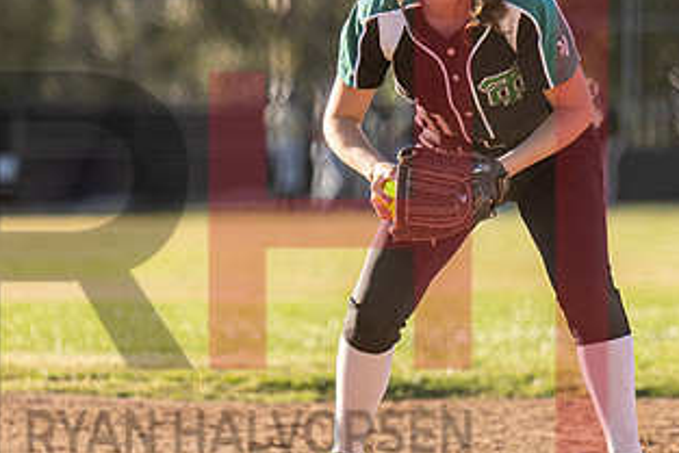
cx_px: 411
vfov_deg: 2.8
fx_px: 9208
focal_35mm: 488
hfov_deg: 4.2
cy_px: 39
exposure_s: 1/2500
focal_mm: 152
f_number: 2.8
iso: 320
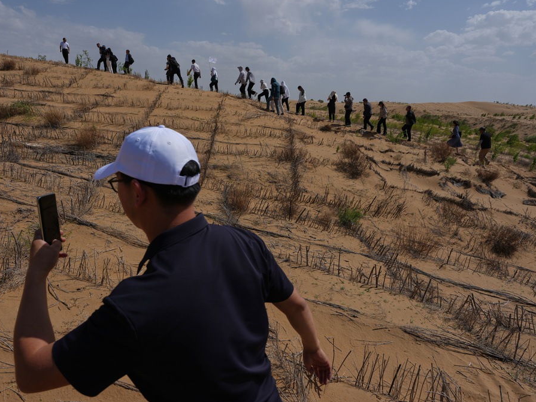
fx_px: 341
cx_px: 243
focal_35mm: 22
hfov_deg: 76.2
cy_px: 201
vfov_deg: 61.1
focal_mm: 20
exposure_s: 1/500
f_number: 8
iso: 64
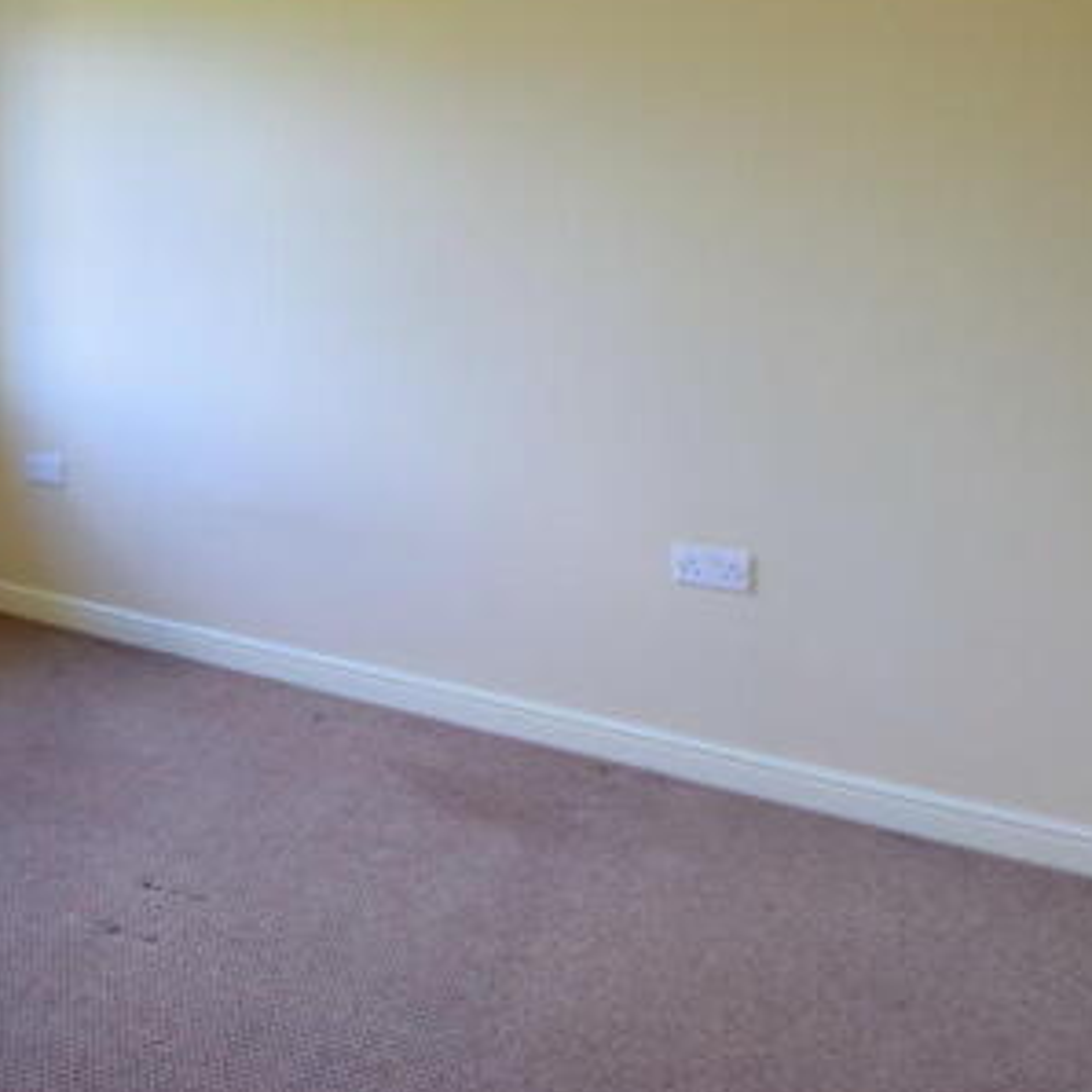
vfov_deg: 55.2
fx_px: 999
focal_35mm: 28
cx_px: 200
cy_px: 306
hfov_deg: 53.1
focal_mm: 10
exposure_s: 1/60
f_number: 8
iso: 1000
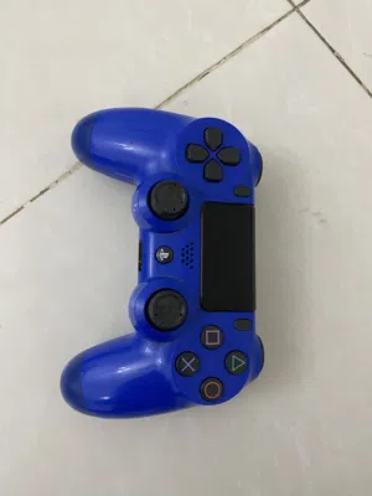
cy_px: 248
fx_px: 358
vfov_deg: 69.4
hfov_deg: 54.9
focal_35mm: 25
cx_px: 186
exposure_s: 1/50
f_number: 1.8
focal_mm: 4.25
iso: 400
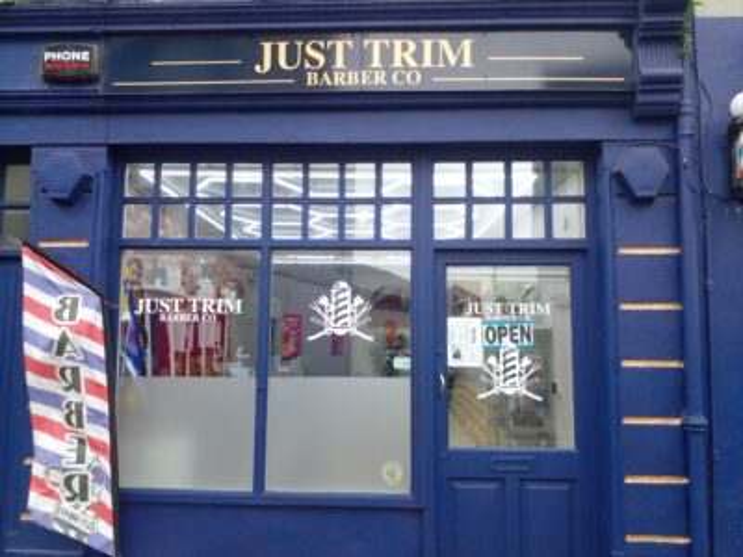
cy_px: 278
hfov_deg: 65.3
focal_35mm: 27
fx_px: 580
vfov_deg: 51.4
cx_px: 372
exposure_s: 1/100
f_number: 1.9
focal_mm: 3.6
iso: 80
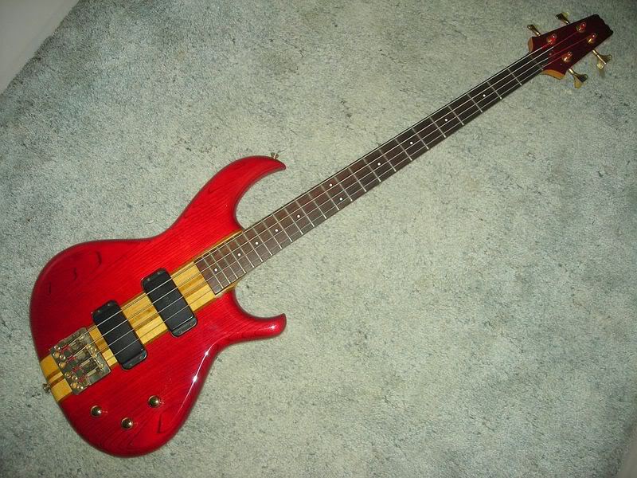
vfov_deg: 37.7
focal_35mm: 38
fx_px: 699
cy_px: 239
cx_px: 318
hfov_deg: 49.0
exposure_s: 1/60.1
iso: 50
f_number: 3.2
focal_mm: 6.3
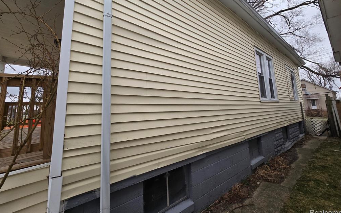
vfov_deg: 78.0
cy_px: 88
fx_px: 130
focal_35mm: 14
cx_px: 171
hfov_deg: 105.3
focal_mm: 2.2
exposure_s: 1/719
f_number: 2.2
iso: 100
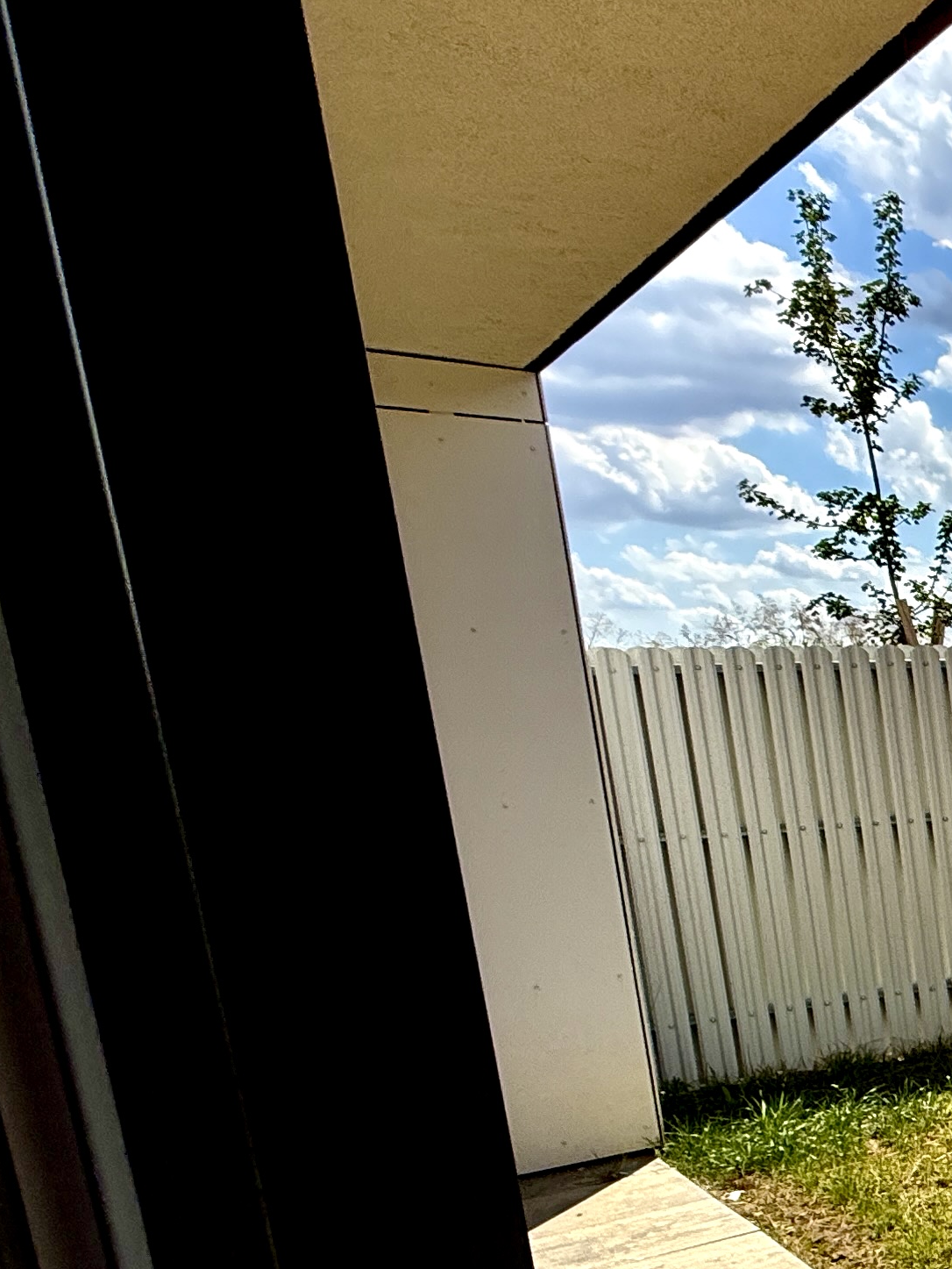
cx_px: 1731
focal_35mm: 39
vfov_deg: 46.2
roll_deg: +1.4
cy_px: 944
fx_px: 1429
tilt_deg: -9.2
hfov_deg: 21.9
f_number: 2.2
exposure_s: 1/2410
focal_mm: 2.22
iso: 50
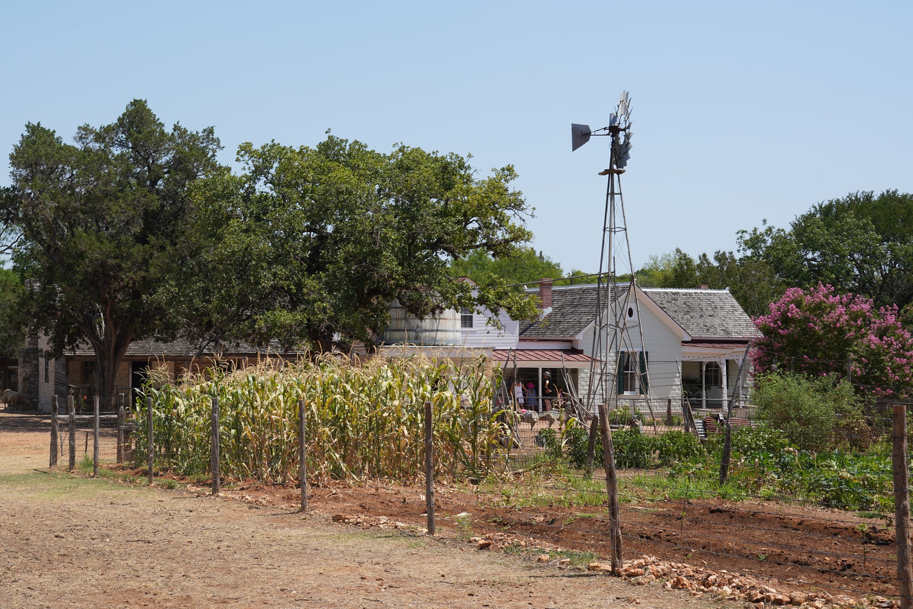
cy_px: 326
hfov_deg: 43.6
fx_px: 1141
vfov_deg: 29.9
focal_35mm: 45
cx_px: 437
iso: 100
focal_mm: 42
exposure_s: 1/100
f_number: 14
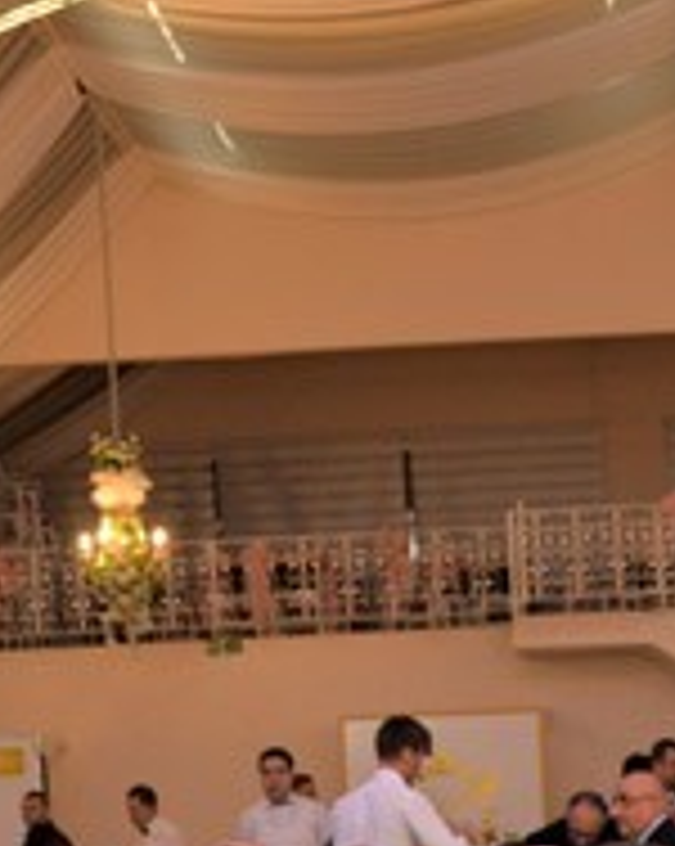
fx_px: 2401
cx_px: 626
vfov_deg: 19.0
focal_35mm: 96
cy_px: 976
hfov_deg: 15.8
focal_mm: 24
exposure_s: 1/60
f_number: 4
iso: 800
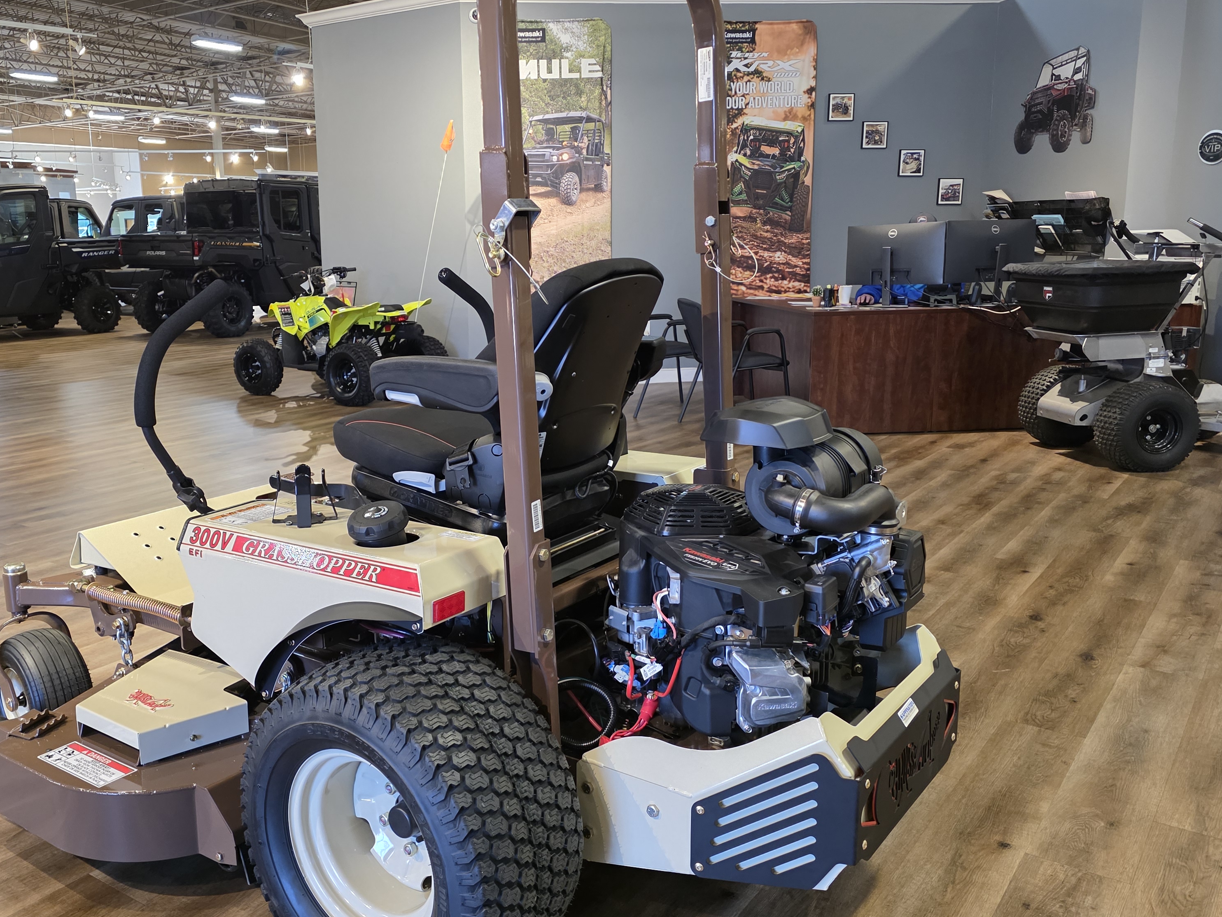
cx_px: 467
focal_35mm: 31
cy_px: 456
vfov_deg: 45.4
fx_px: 1094
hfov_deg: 57.7
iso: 640
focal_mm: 6.3
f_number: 1.7
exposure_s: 1/120
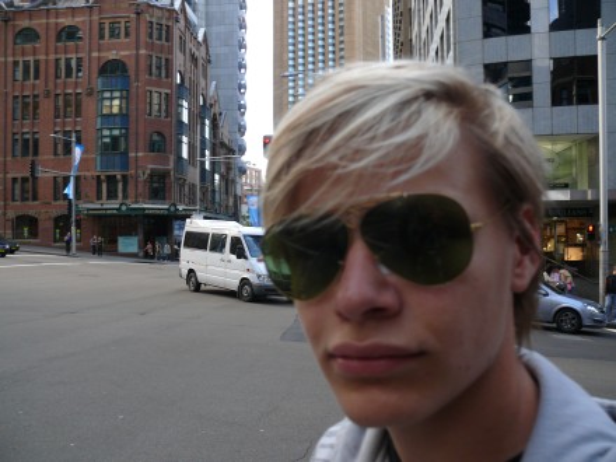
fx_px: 623
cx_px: 308
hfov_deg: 52.6
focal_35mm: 35
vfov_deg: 40.7
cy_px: 231
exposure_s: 1/100
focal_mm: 7.4
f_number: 2.8
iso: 100
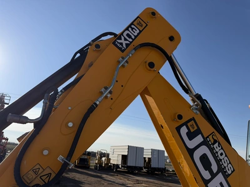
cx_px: 125
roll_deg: -4.9
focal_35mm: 24
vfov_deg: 56.8
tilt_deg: +21.2
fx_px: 173
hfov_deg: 71.6
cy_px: 94
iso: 125
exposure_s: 1/10309
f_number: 1.78
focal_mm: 6.76
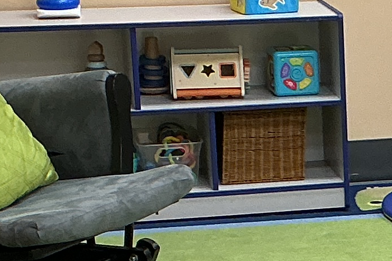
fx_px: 1895
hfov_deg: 11.4
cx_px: 576
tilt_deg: -15.8
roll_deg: +0.9
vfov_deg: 7.8
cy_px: 273
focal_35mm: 174
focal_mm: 3
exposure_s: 1/60
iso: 50
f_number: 1.8
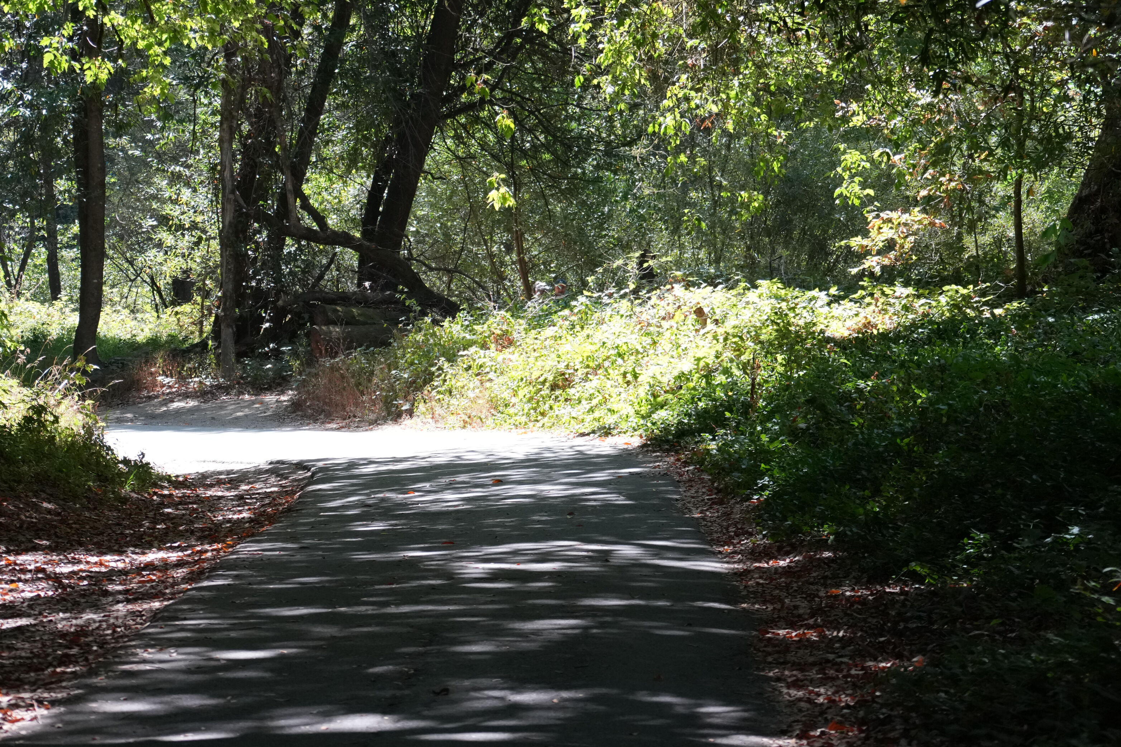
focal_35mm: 142
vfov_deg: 9.7
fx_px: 4421
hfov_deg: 14.4
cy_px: 338
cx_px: 493
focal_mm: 103
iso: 2500
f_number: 6.3
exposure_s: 1/1000
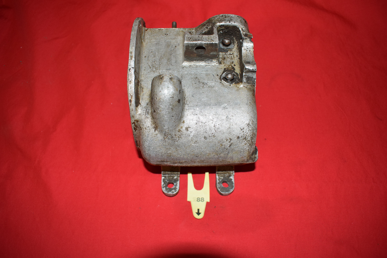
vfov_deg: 48.0
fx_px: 290
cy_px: 129
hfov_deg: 67.4
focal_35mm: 27
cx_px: 194
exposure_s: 1/160
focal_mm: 18
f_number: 5
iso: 640
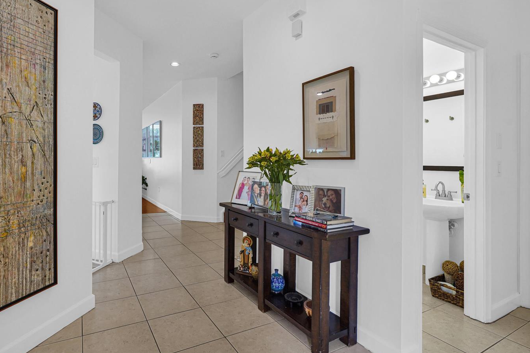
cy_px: 158
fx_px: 280
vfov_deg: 64.4
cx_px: 224
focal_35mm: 19
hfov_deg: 86.3
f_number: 8
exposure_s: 1/30
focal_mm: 16
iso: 640
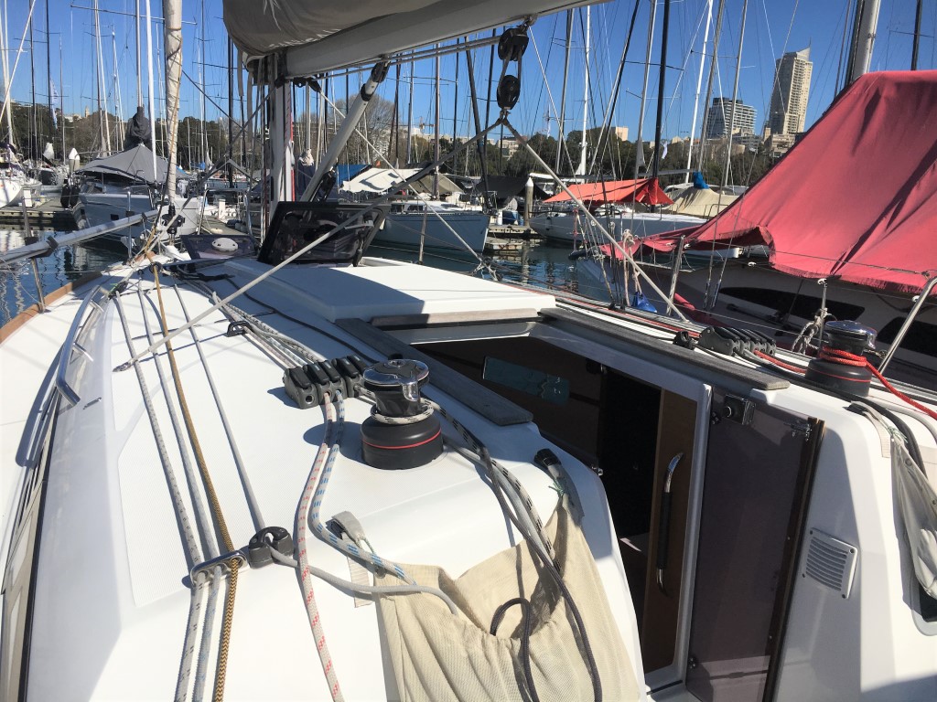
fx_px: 785
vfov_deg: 48.2
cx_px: 468
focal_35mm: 29
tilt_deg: -11.5
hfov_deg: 61.7
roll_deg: -2.2
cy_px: 351
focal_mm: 4.15
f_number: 2.2
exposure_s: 1/4808
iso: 25
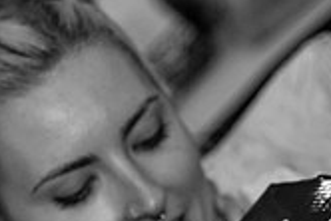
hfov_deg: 6.2
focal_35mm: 332
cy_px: 365
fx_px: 3055
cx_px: 301
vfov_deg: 4.1
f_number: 4
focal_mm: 95
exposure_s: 1/200
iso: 640
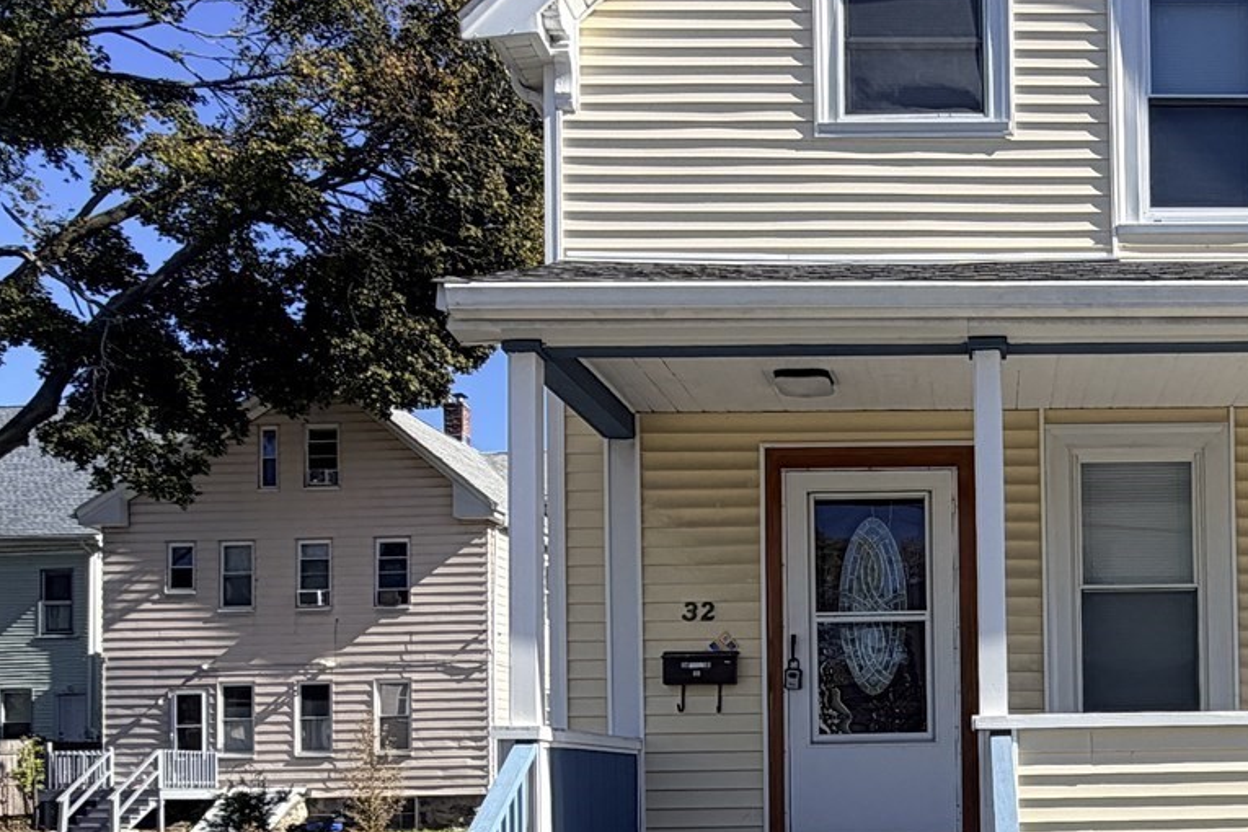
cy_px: 762
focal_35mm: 39
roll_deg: +1.0
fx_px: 1352
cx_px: 1038
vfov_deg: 32.4
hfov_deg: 46.4
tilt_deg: +1.3
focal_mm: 2.22
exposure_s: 1/770
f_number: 2.2
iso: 32
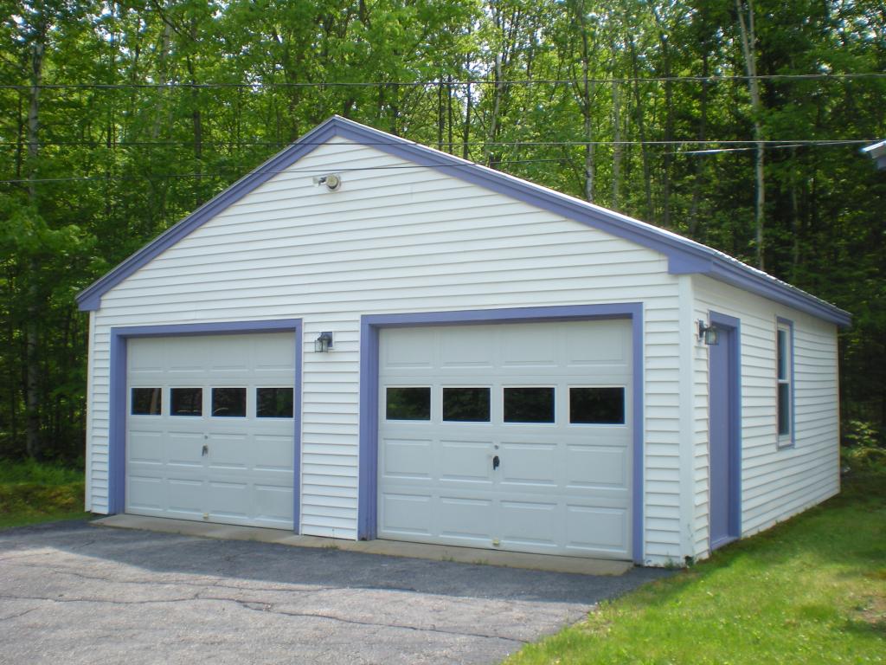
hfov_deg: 49.0
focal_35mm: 38
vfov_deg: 37.7
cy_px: 332
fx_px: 973
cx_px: 443
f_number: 4.6
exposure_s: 1/204
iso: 64
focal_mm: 6.3
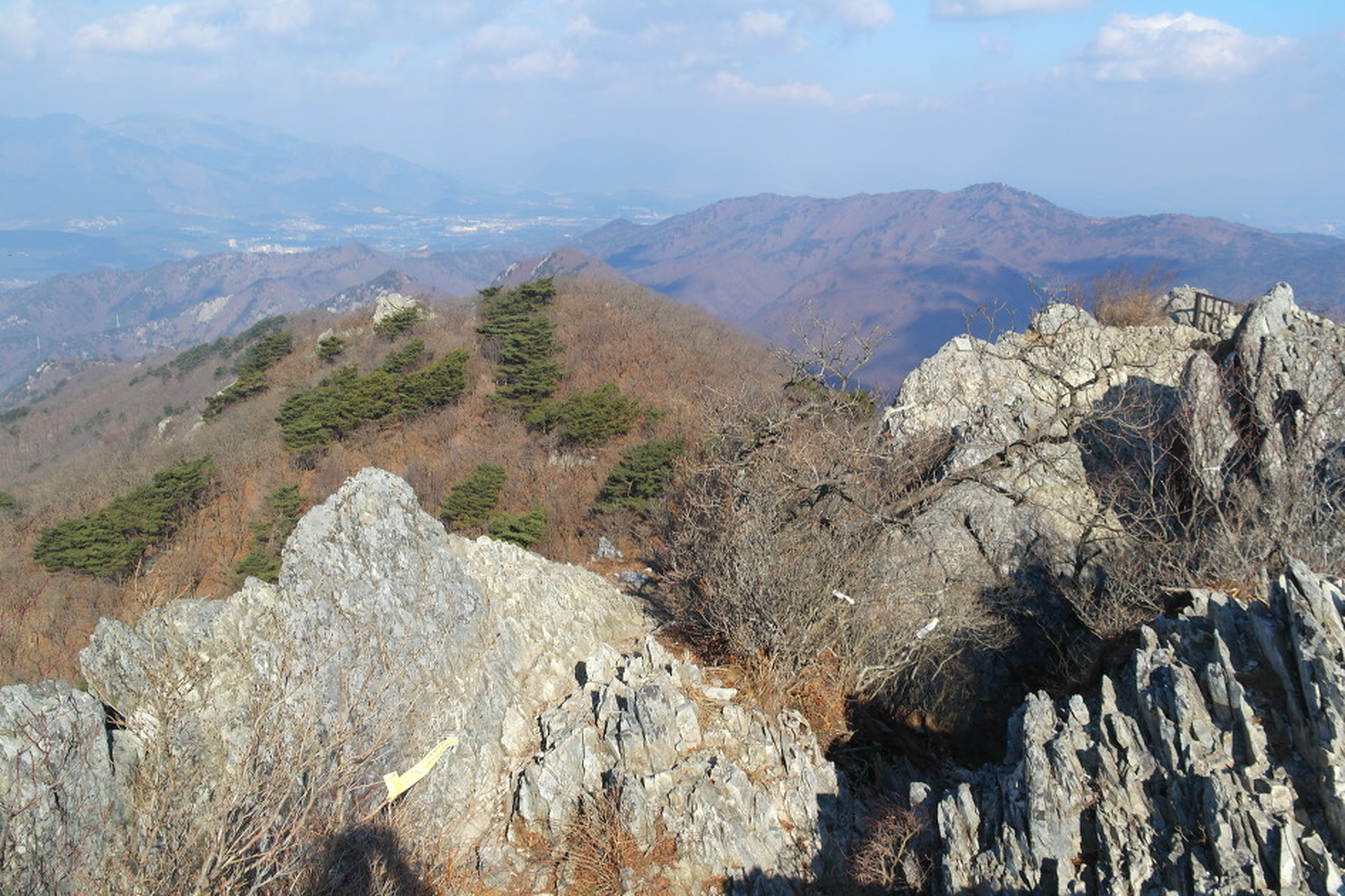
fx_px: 1233
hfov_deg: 57.2
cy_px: 448
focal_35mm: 33
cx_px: 672
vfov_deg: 40.0
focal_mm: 22
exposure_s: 1/640
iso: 200
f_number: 6.3
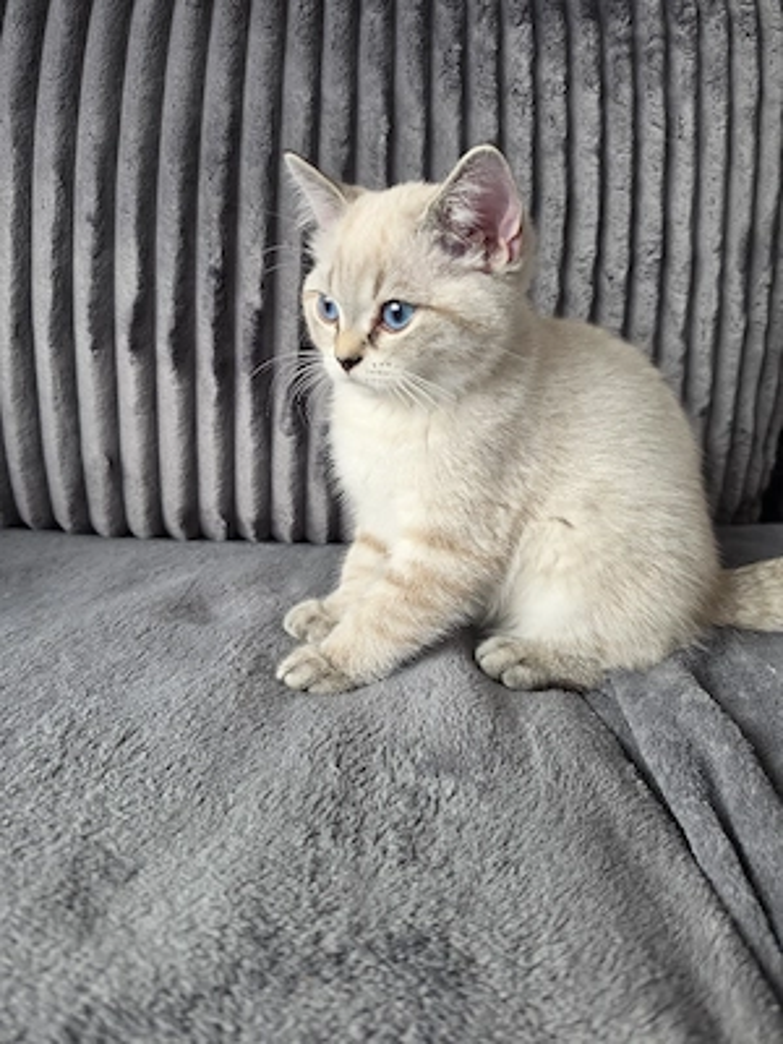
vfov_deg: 73.9
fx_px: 694
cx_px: 392
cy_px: 522
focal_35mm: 23
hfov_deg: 58.9
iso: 125
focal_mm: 6.5
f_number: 1.4
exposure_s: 1/103
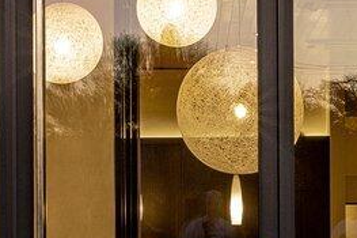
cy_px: 176
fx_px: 2319
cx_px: 147
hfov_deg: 8.8
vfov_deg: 5.9
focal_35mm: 234
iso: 400
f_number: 13
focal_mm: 30
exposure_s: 1/1.67
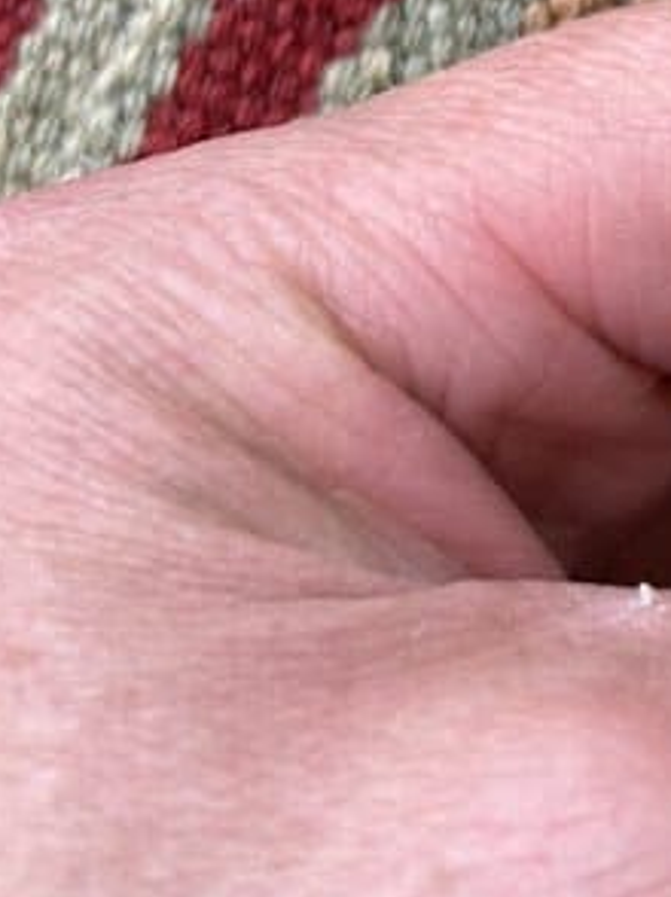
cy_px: -333
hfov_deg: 11.3
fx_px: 3210
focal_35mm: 124
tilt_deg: -82.1
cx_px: 1095
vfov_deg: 15.0
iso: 40
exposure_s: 1/280
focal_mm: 5.7
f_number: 1.5
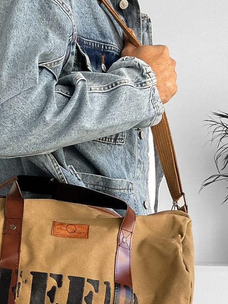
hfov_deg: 20.3
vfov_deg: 25.0
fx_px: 632
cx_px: 60
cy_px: 342
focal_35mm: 72
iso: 64
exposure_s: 1/120
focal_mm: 3
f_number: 1.8
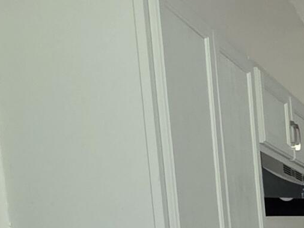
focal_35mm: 77
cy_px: 349
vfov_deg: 17.2
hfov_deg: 15.8
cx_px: 694
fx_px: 677
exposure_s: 1/100
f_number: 1.9
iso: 500
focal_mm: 2.2
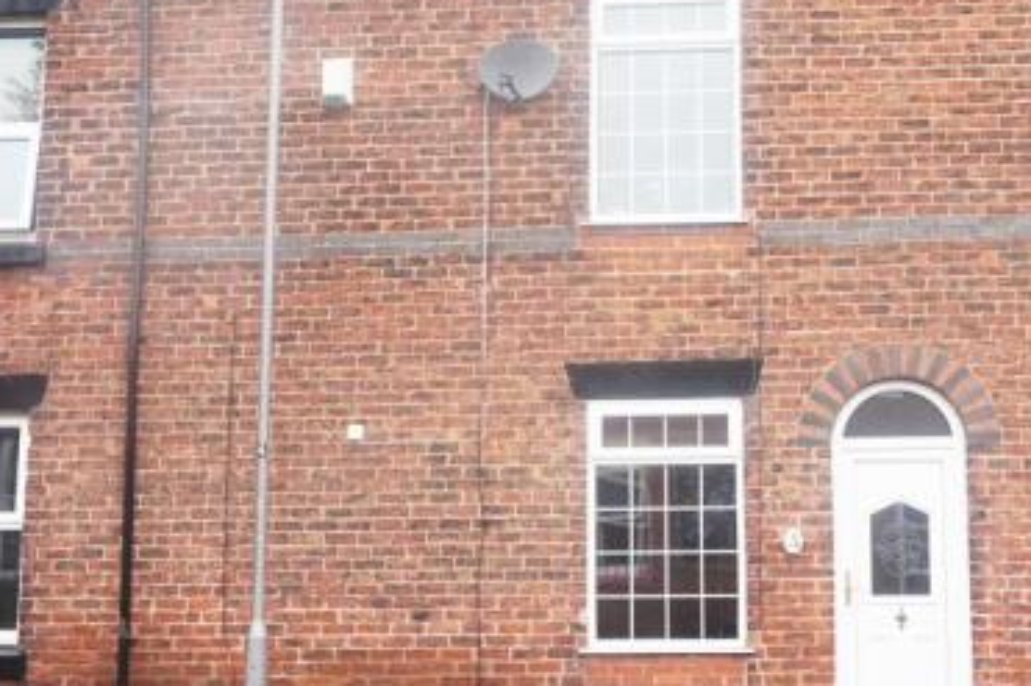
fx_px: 1517
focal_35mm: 53
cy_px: 343
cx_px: 703
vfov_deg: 25.5
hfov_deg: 37.1
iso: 100
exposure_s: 1/40
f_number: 10
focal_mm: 20
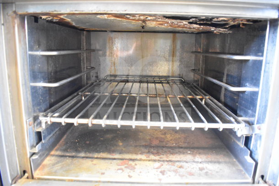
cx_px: 140
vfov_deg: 48.0
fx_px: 209
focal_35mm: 27
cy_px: 93
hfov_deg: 67.4
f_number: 3.5
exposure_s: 1/30
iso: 10000
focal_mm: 18
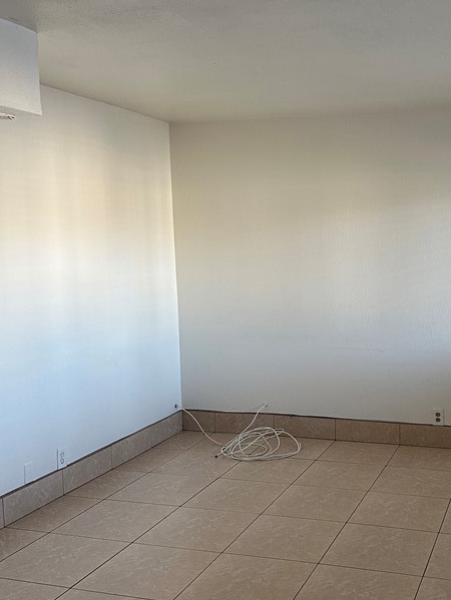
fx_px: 711
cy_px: 317
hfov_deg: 34.3
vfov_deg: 45.7
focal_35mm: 41
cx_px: 345
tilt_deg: -6.7
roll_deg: +0.3
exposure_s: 1/80
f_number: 1.78
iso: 250
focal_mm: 6.86
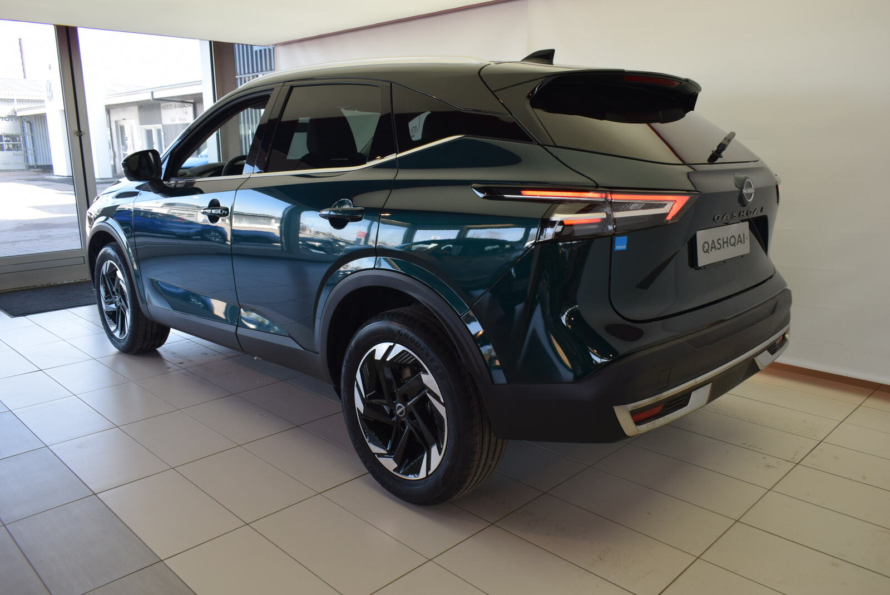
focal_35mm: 27
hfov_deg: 67.3
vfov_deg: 48.0
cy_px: 298
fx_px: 668
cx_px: 445
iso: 400
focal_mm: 18
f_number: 5.6
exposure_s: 1/125
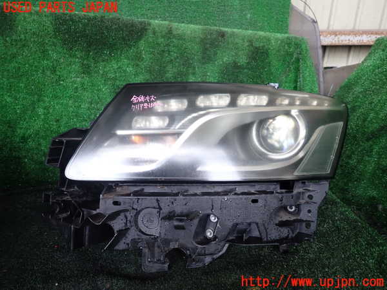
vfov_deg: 54.9
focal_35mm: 25
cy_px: 145
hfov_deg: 69.4
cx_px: 194
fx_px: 279
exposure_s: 1/60
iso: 160
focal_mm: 4.5
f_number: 2
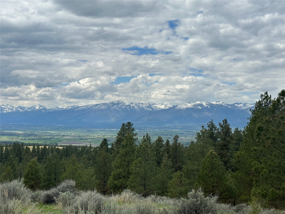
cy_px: 107
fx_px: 395
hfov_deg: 39.7
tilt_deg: -0.1
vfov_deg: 30.3
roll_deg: -0.6
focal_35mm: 48
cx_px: 142
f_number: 1.78
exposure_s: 1/8197
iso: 64
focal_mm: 6.86
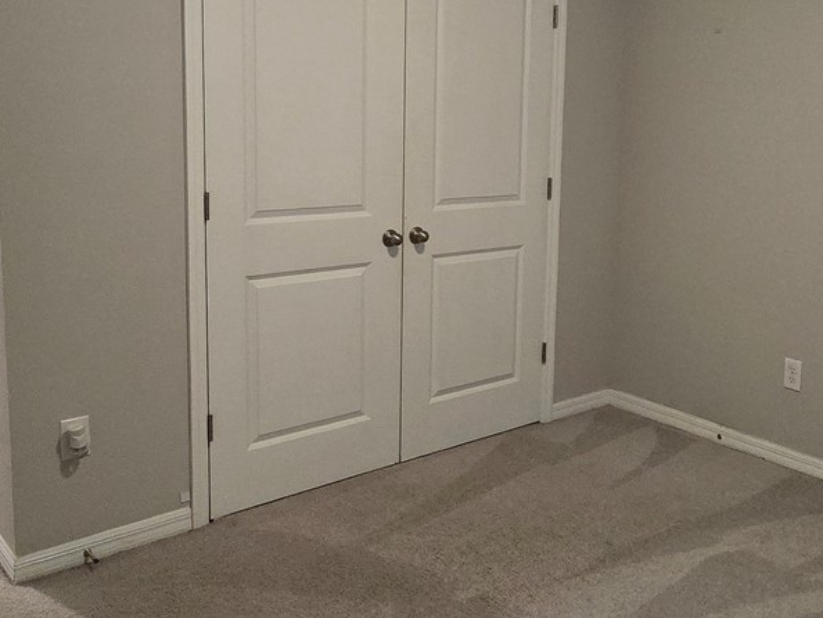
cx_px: 574
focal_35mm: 35
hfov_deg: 51.2
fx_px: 832
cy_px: 233
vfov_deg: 40.5
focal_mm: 2.2
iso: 1000
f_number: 2.2
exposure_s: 1/60
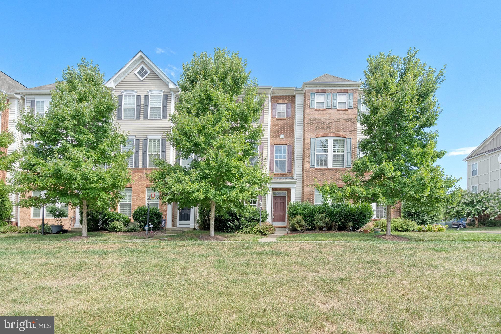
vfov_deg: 73.7
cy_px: 167
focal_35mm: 16
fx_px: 223
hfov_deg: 96.7
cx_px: 250
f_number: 8
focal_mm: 16
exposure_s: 1/250
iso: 1250
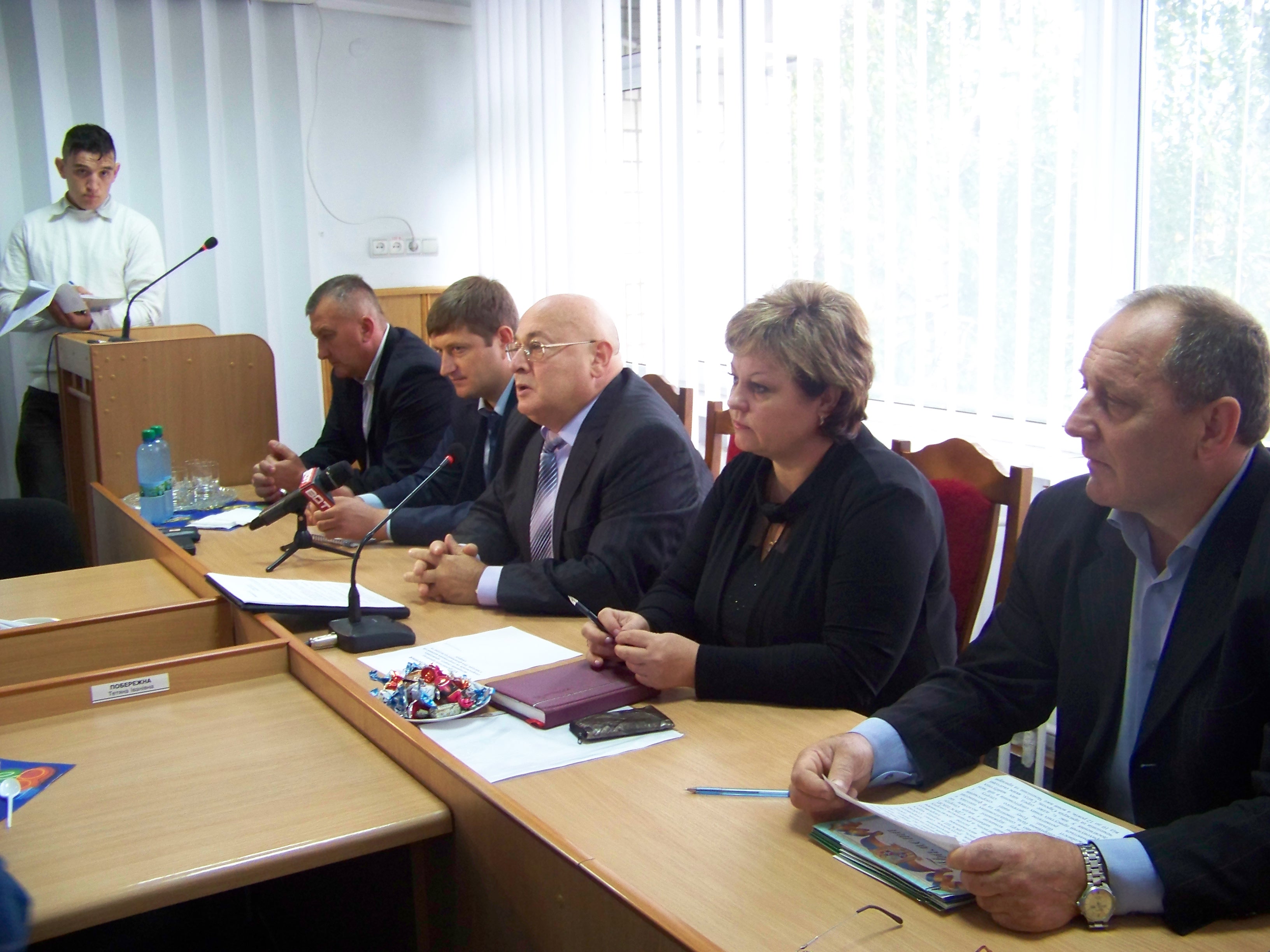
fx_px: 1321
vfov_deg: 39.7
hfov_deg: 51.4
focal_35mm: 36
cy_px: 476
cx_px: 635
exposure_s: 1/30
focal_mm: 5.85
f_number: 2.8
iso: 250
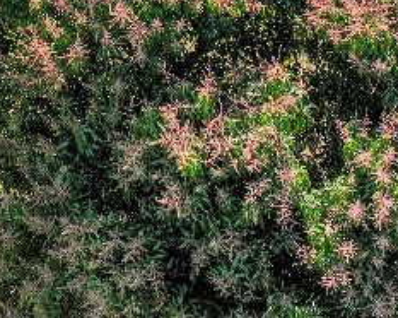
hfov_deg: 18.0
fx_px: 1212
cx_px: -39
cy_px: -284
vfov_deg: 13.2
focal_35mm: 103
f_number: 2.8
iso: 230
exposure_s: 1/3200
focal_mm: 12.29
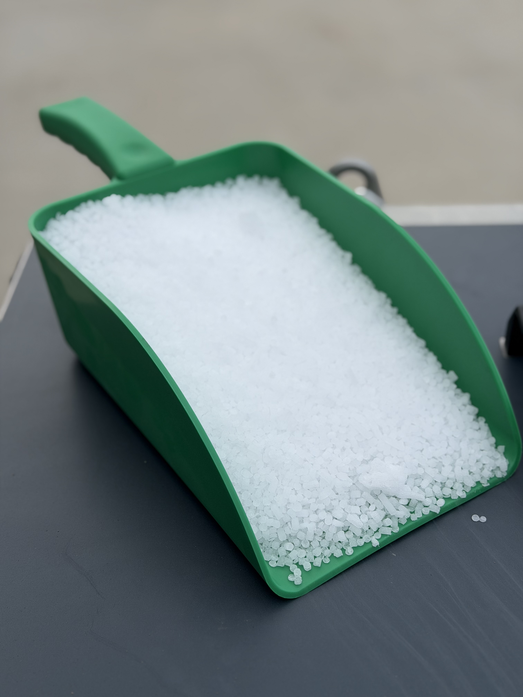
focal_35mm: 48
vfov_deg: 39.7
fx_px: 967
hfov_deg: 30.3
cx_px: 262
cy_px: 348
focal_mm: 6.76
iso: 64
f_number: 1.78
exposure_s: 1/1377
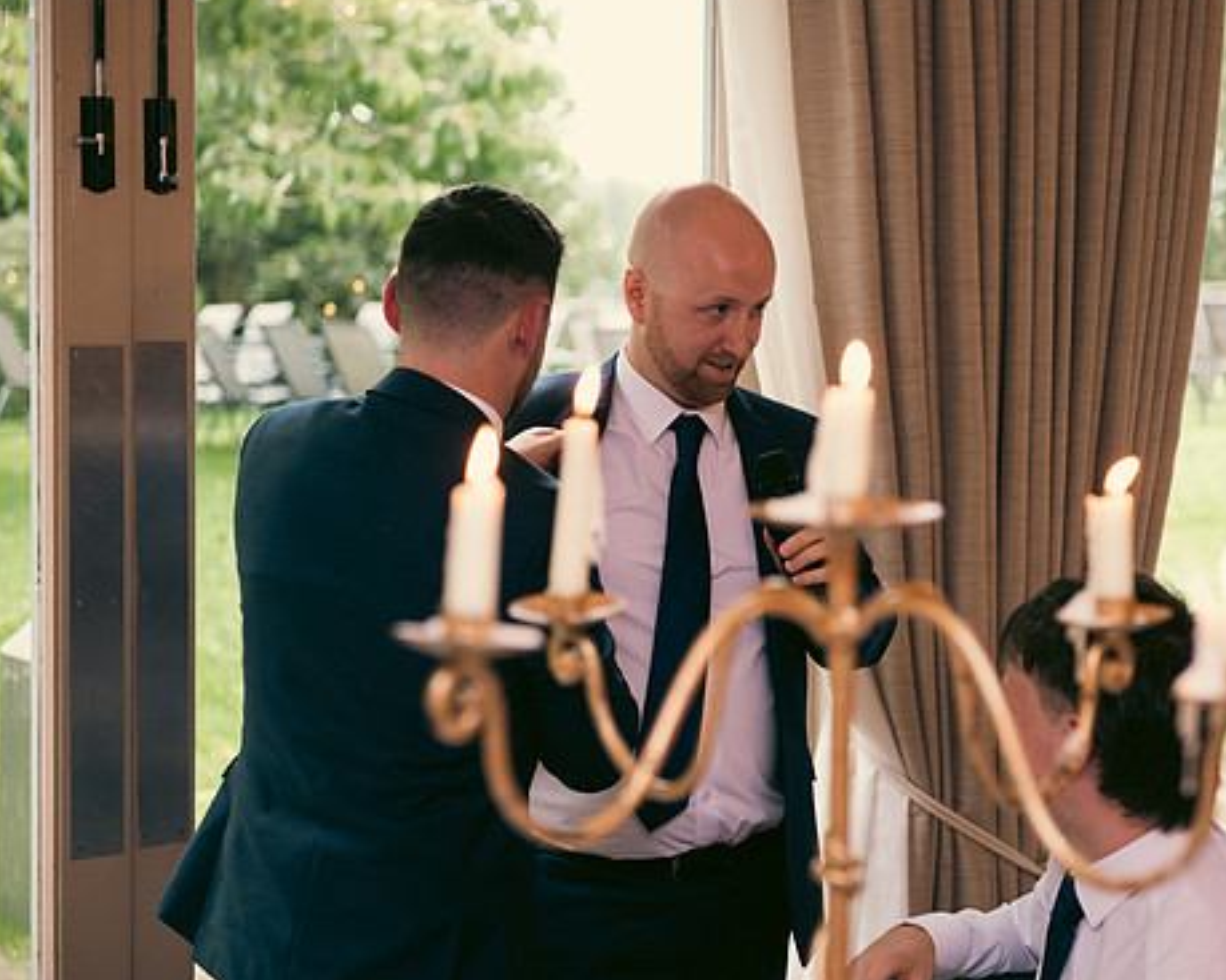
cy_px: 479
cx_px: 767
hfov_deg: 23.0
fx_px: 3011
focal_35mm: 83
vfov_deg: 18.5
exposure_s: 1/160
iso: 1000
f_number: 3.5
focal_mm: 70
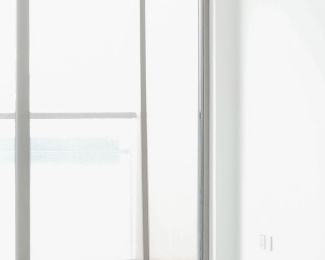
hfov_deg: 12.2
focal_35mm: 155
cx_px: 353
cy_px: -16
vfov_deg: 9.9
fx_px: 1491
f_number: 9.5
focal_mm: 20
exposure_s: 1/6
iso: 320
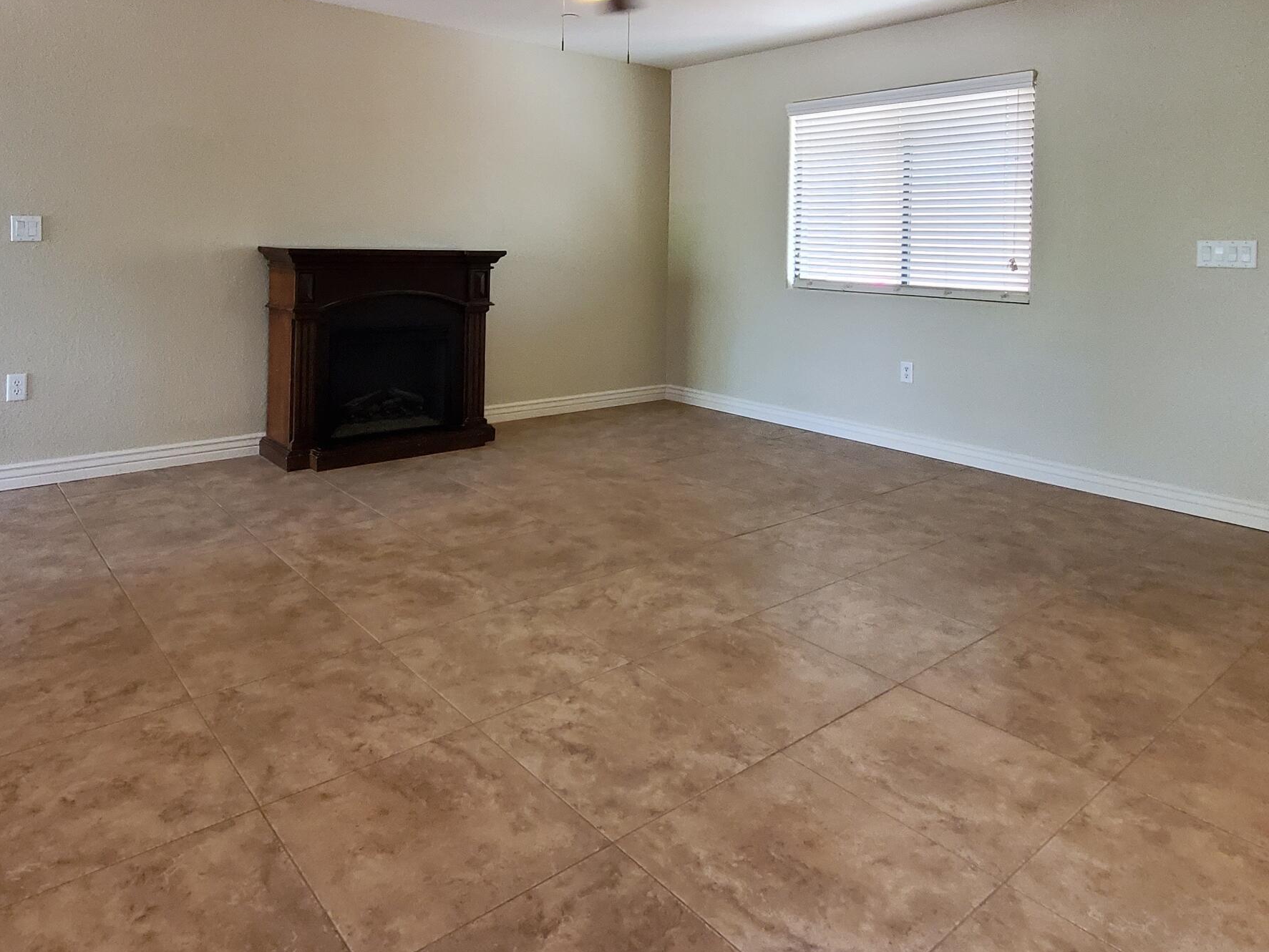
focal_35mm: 22
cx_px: 568
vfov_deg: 58.2
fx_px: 807
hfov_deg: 76.1
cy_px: 248
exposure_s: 1/60
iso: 500
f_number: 2.2
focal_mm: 1.8
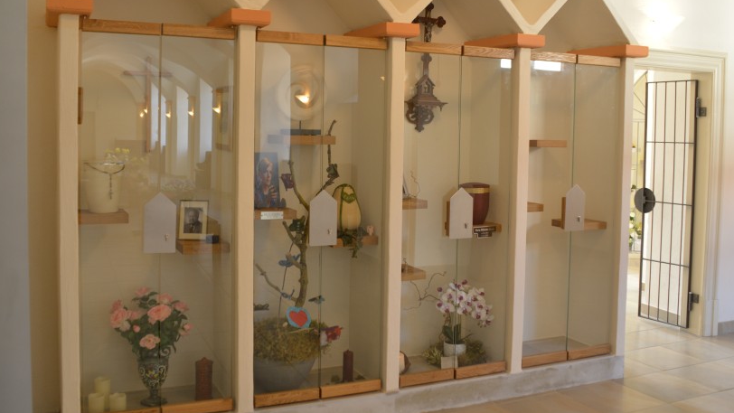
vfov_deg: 31.9
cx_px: 378
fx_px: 720
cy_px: 167
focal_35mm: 37
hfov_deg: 54.0
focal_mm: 28
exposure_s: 1/30
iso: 450
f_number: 3.5
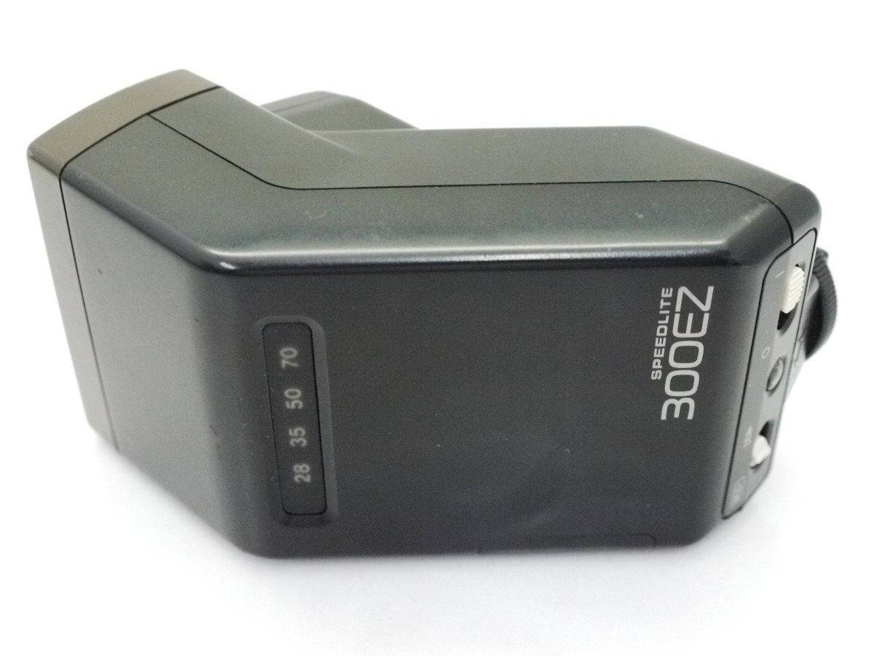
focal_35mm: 58
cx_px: 437
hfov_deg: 33.2
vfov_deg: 25.2
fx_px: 1464
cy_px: 328
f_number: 6.3
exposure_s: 1/80
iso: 1600
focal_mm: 29
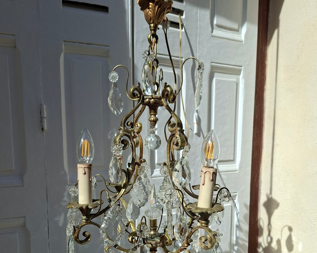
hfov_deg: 58.8
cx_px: 158
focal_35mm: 30
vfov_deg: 47.5
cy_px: 174
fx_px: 281
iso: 50
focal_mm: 5.54
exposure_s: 1/2309
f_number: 1.8
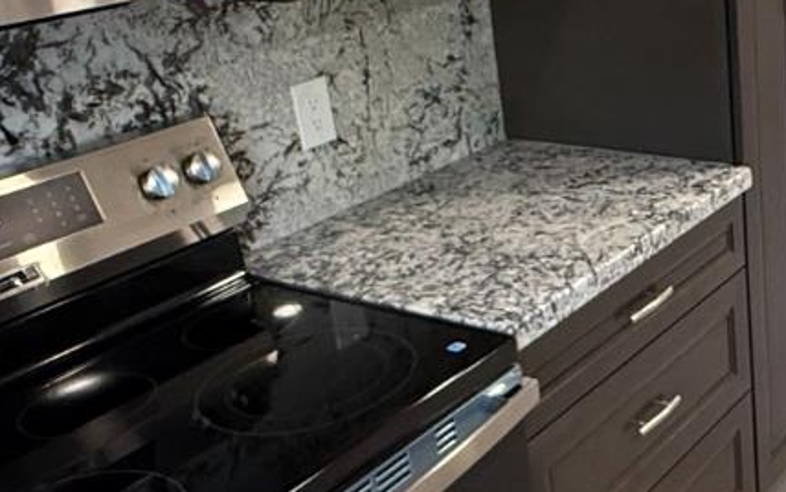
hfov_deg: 36.1
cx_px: 729
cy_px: 162
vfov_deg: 24.8
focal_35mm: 52
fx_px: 1114
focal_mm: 2.22
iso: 320
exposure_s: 1/120
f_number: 2.2
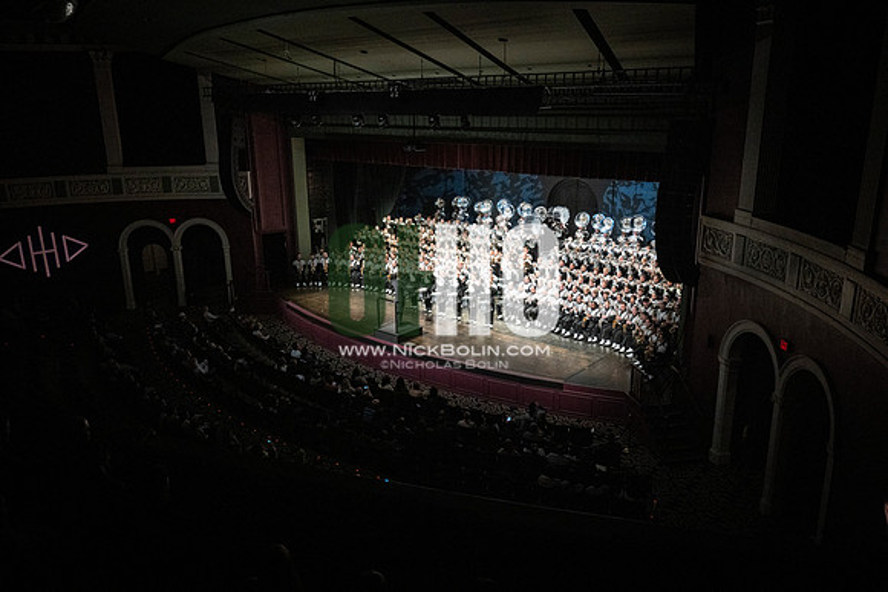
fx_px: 703
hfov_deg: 64.5
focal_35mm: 28
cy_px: 296
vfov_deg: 45.7
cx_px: 444
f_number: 2.8
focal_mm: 28.5
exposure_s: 1/500
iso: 4000
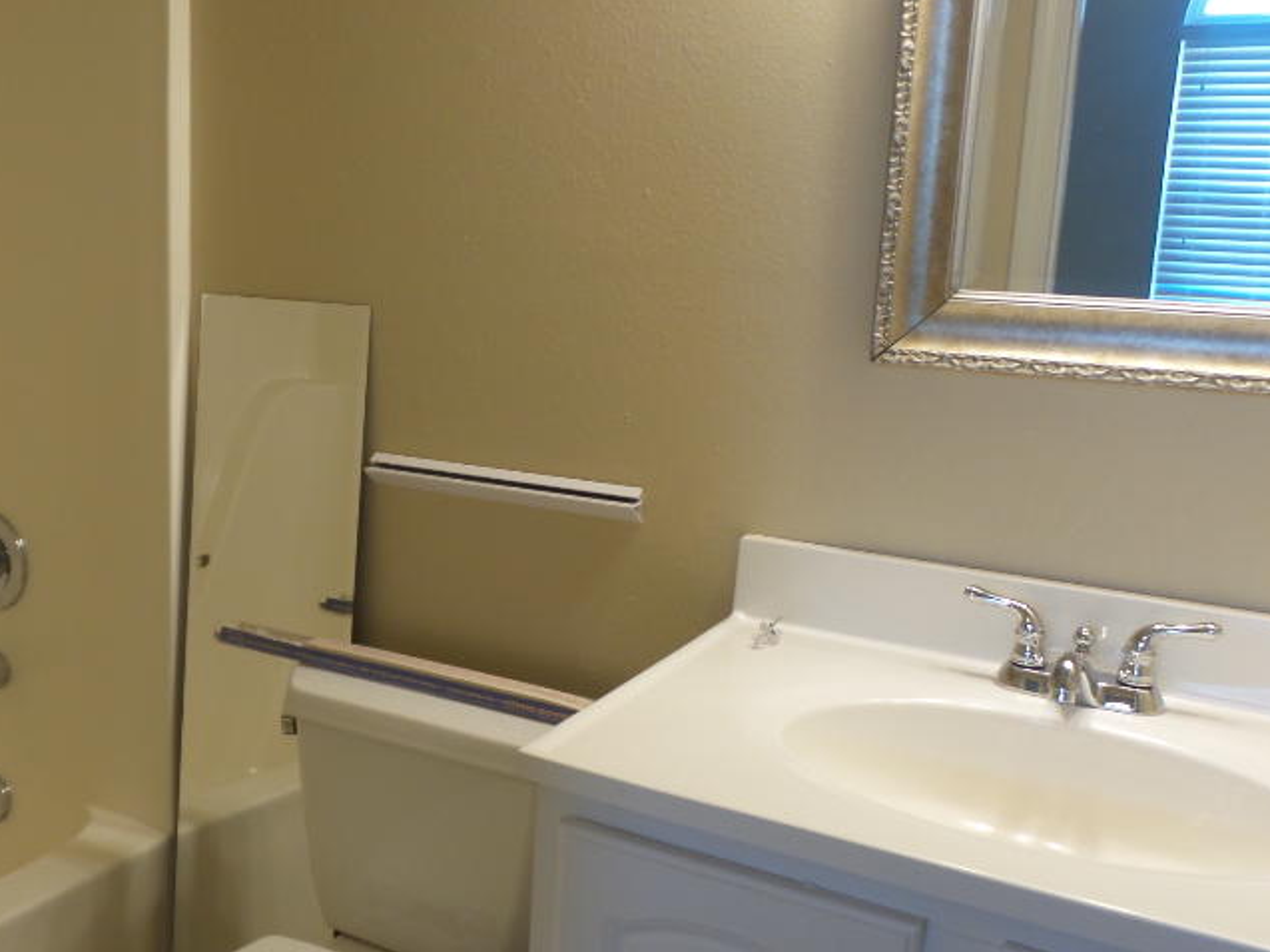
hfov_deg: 49.1
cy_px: 459
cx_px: 401
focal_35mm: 37
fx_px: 1357
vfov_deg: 38.6
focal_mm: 4.1
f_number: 2.8
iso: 100
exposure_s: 1/30
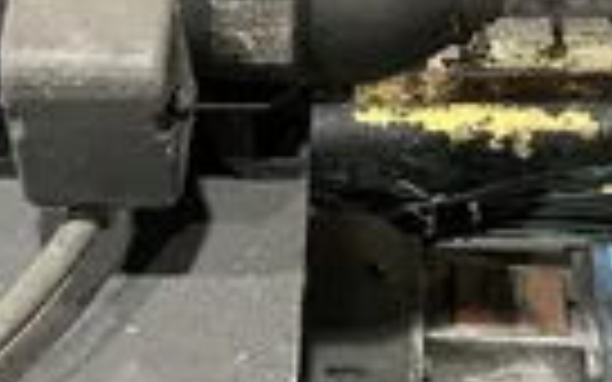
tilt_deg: -46.1
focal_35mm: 81
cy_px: 40
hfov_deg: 25.1
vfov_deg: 15.9
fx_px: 1351
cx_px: 486
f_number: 1.5
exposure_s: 1/60
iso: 320
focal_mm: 5.7
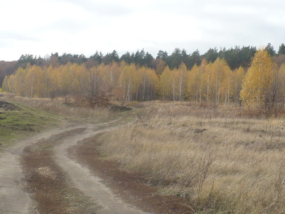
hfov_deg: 34.9
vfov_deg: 26.6
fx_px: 453
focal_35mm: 55
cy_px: 107
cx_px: 142
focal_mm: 6.1
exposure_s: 1/640
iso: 100
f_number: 2.8
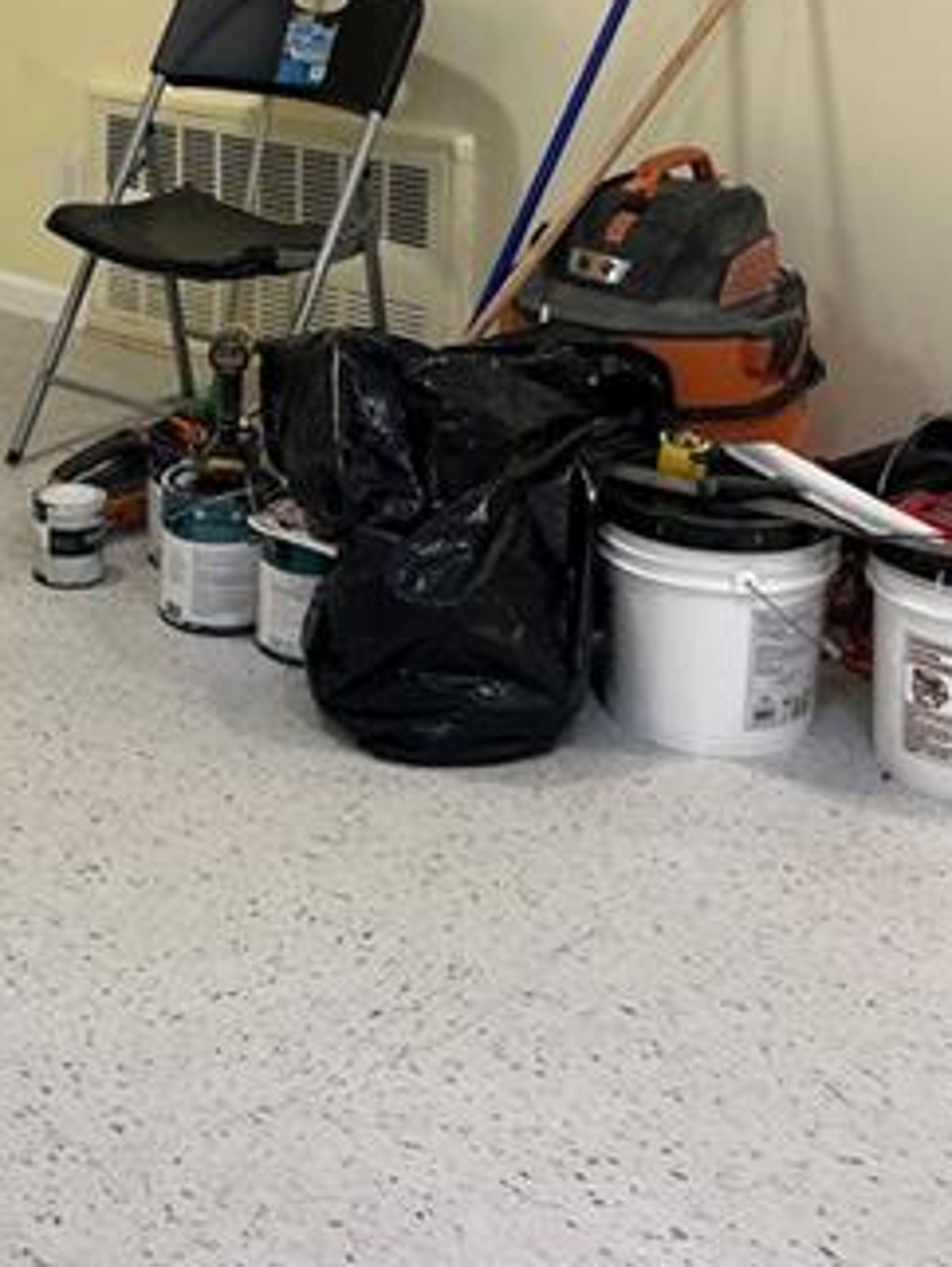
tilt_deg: -10.7
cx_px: 153
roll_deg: -0.7
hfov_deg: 23.2
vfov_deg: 30.0
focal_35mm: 62
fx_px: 2270
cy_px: 165
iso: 64
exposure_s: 1/60
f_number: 1.6
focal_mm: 5.1
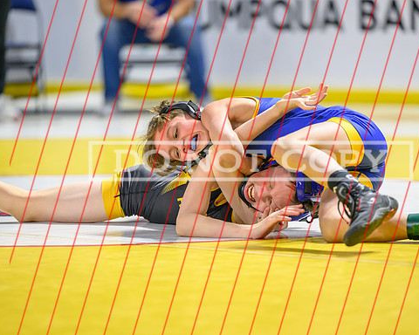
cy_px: 167
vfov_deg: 6.8
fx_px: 2815
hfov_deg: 8.5
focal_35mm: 227
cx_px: 251
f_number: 2.8
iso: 3200
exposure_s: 1/800
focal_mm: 200
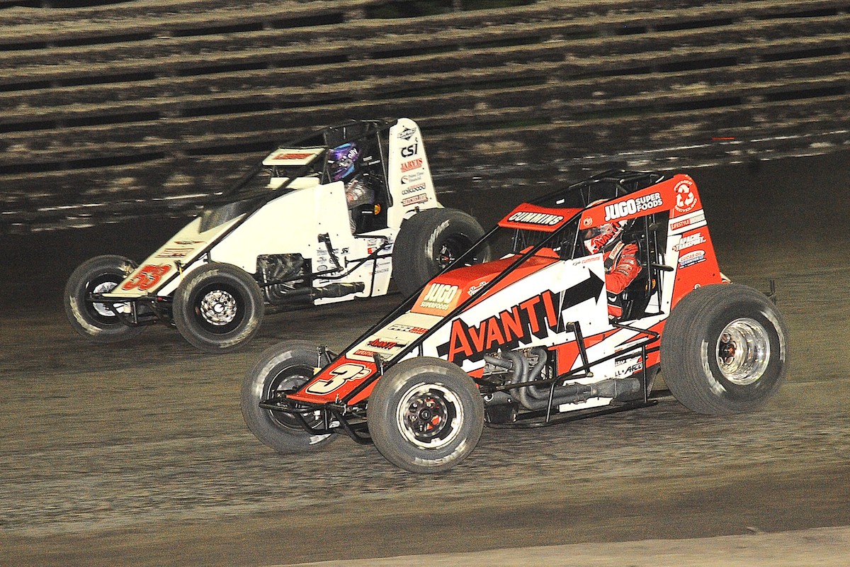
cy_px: 284
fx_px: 2833
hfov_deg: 17.1
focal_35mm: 120
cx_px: 425
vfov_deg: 11.4
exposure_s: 1/250
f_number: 6.7
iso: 3200
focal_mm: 120
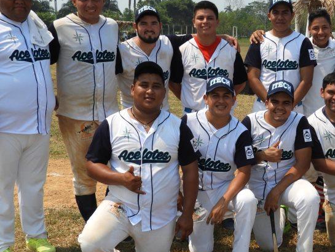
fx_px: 600
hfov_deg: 30.2
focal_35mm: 62
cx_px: 285
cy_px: 131
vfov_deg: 23.7
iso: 100
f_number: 3.6
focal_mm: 5.9
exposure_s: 1/1250
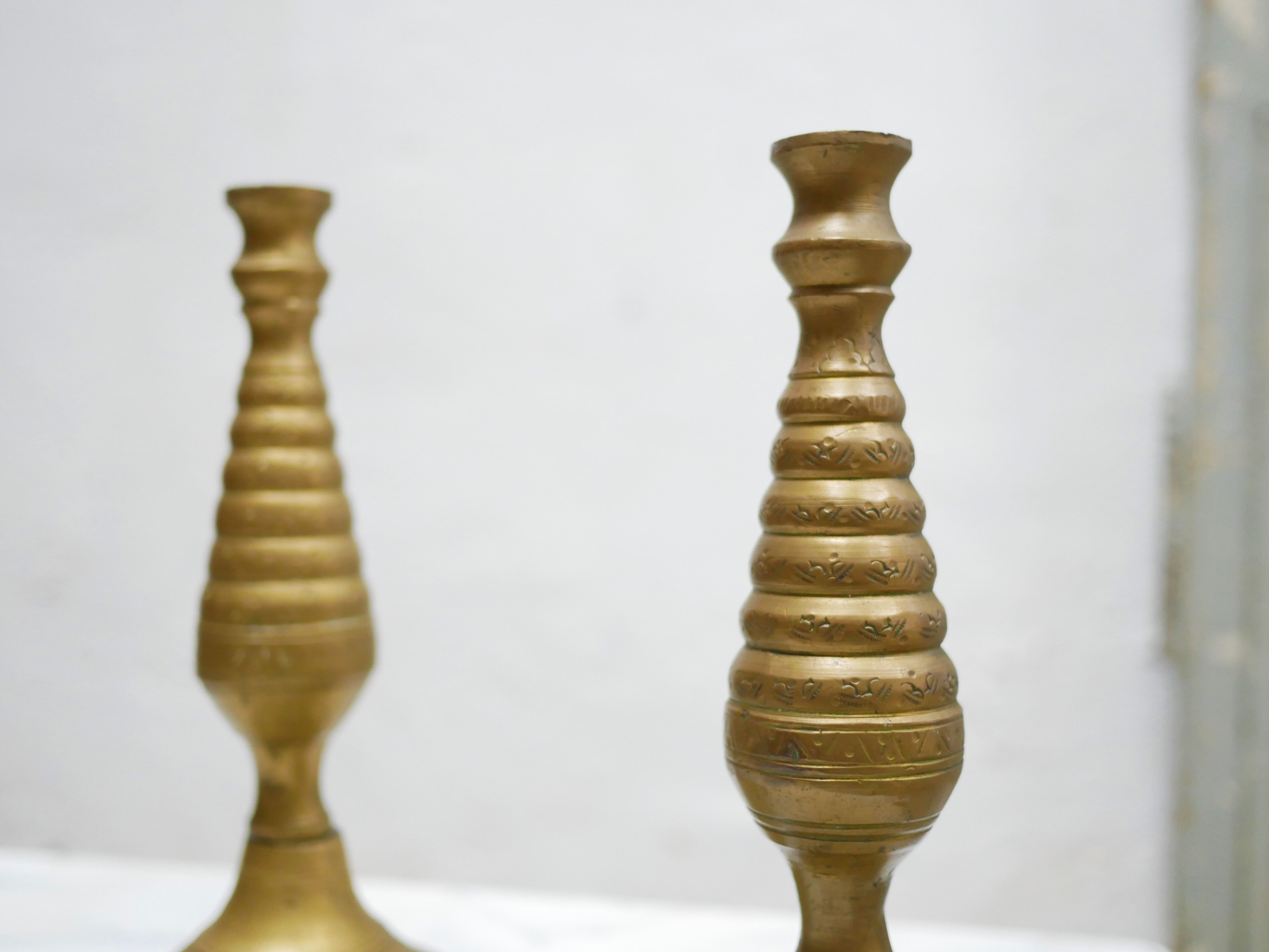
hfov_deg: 46.8
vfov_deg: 36.0
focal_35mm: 40
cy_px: 476
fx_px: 1467
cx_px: 634
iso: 800
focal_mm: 20
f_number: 1.7
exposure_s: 1/60
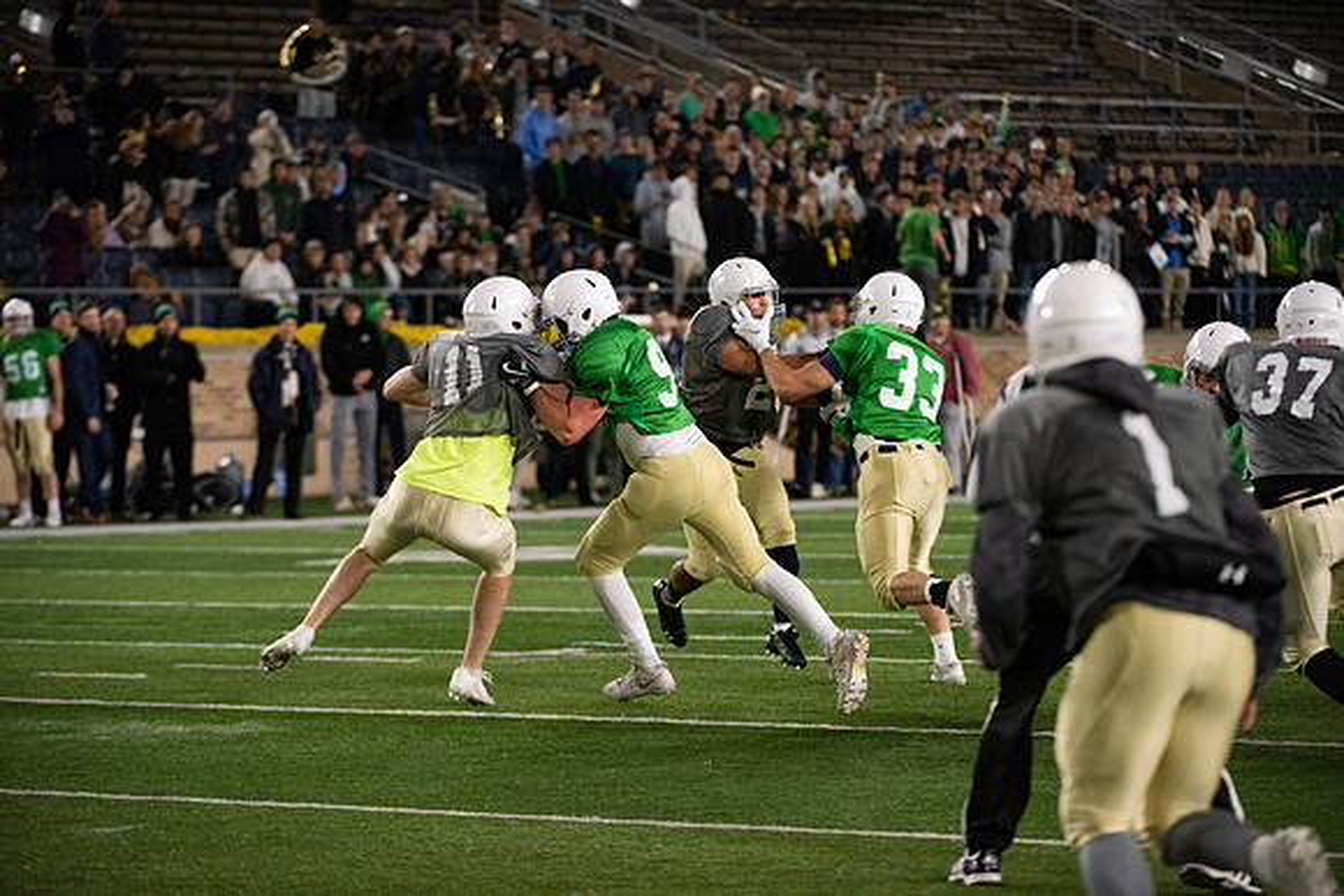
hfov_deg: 10.3
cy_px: 448
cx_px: 672
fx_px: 7468
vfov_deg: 6.9
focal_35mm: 200
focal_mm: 200
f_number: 4.5
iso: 4500
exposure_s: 1/500
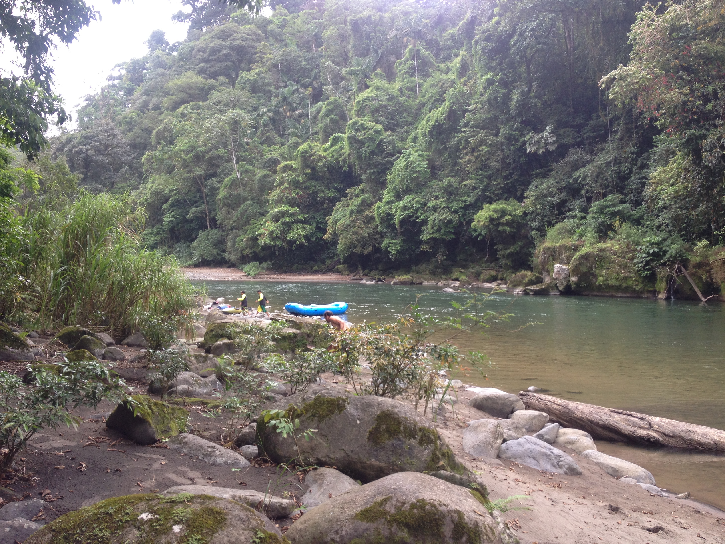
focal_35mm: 35
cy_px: 272
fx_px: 733
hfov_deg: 52.6
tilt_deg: -4.8
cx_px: 362
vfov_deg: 40.7
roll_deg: +1.3
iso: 50
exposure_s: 1/192
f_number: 2.4
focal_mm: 4.28
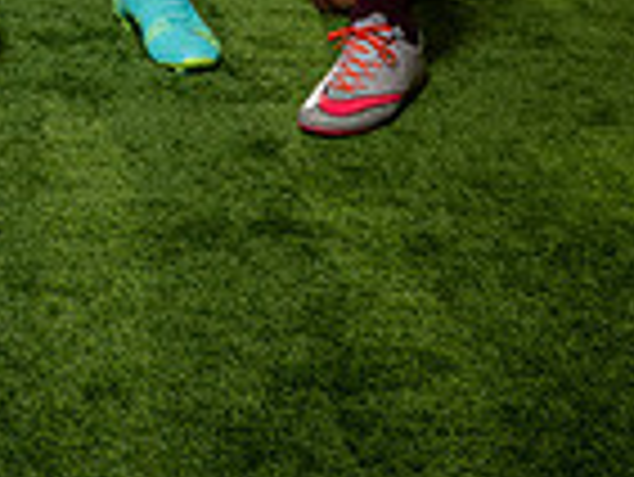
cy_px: -508
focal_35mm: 98
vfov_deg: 12.9
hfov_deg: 19.5
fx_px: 1796
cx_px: 31
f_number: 8
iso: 800
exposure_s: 1/250
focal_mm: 32
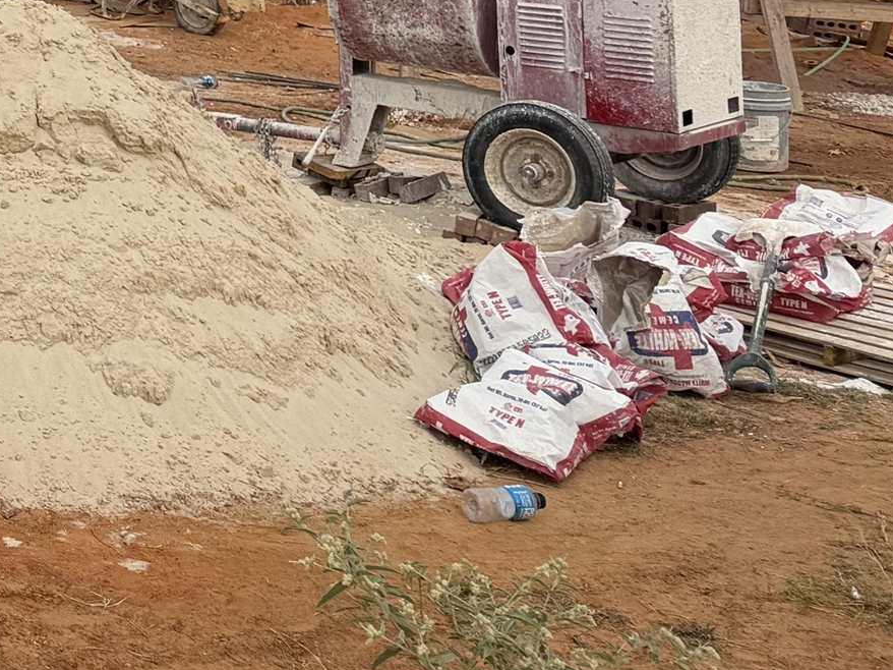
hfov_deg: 18.7
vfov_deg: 16.0
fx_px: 2166
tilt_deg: +1.4
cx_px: -663
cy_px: -362
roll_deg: -0.6
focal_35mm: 84
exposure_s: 1/3279
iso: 80
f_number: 1.78
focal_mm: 6.76
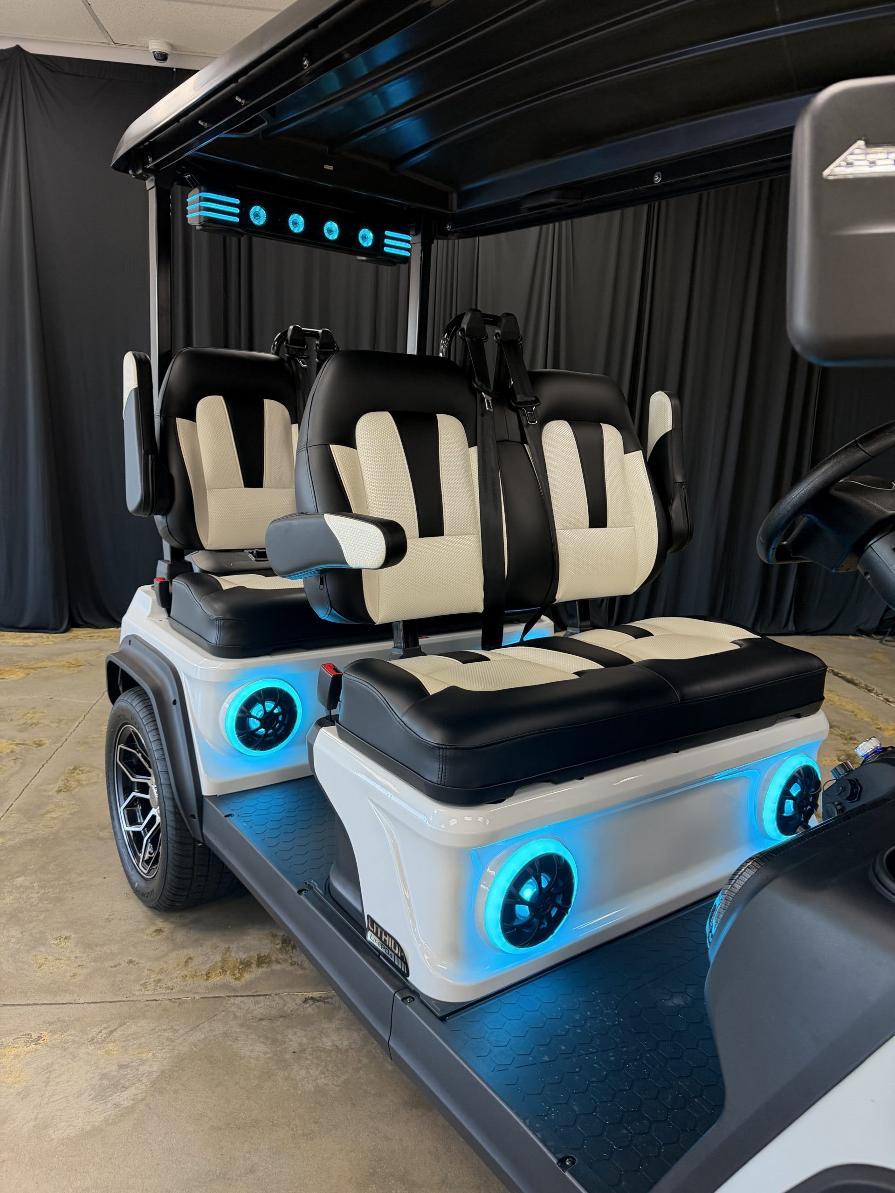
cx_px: 448
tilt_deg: -12.1
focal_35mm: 24
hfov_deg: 56.8
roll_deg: -2.1
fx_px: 827
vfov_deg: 71.6
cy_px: 596
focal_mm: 6.76
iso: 250
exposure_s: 1/60
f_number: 1.78
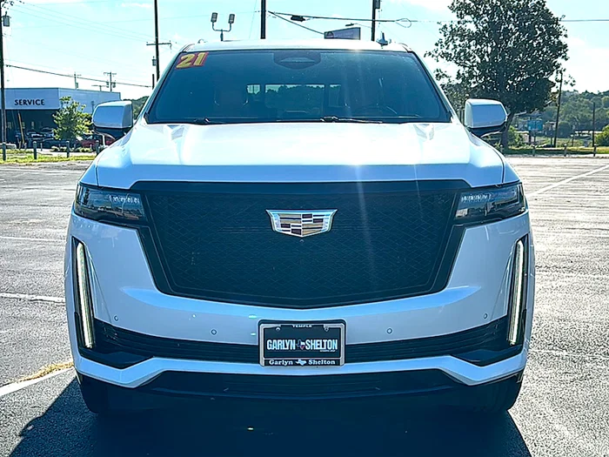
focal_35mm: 39
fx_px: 686
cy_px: 228
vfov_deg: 36.8
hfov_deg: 47.9
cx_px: 304
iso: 80
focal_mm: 6.86
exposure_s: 1/4386
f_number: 1.78
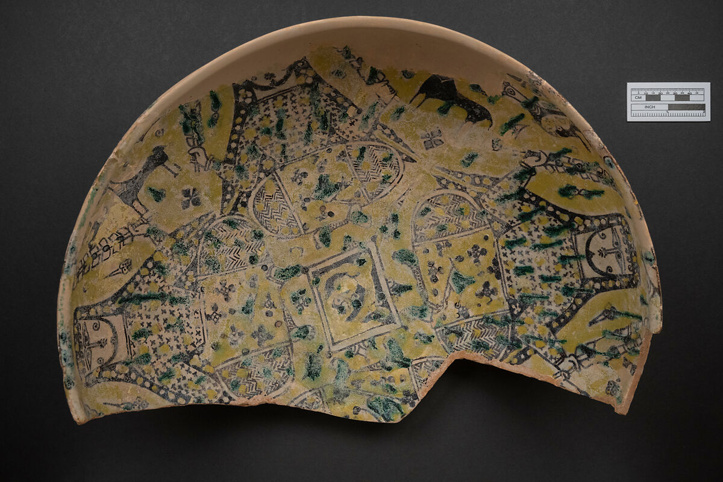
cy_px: 241
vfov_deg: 33.4
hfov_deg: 48.5
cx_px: 362
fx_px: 803
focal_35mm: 40
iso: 640
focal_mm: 40
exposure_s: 1/80
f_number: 16
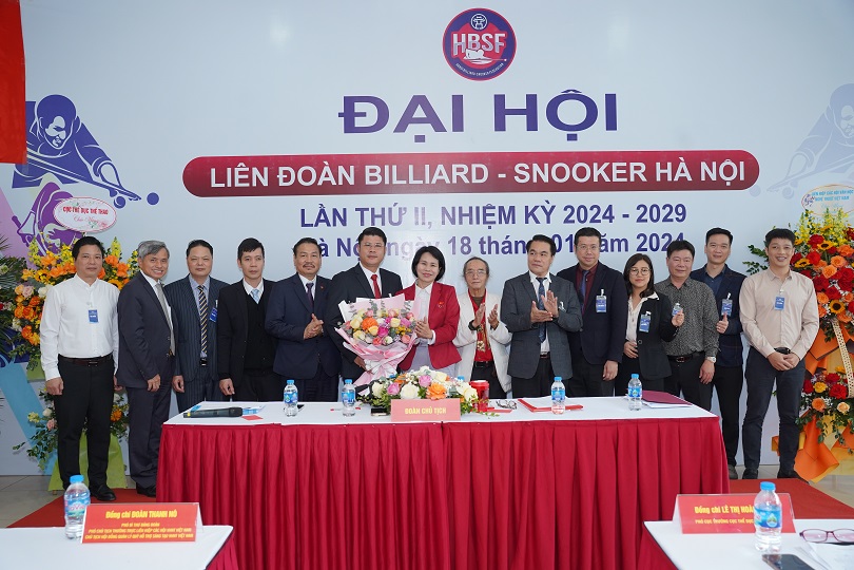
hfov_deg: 60.3
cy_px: 285
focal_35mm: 31
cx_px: 427
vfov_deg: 42.3
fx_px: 735
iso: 1600
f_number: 4.5
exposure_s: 1/160
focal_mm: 31
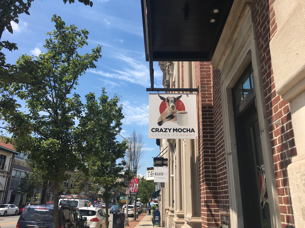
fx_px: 256
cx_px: 152
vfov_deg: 48.2
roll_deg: -0.4
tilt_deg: +18.6
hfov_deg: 61.7
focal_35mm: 29
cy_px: 114
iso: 25
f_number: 2.2
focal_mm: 4.15
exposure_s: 1/1221
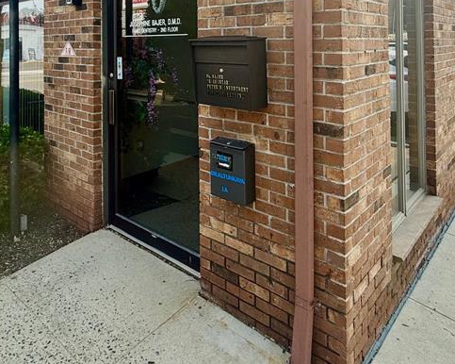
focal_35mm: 29
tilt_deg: +1.4
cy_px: 34
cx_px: 174
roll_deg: +0.2
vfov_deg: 45.2
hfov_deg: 59.8
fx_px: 390
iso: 50
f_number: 2.2
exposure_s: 1/461
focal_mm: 2.22
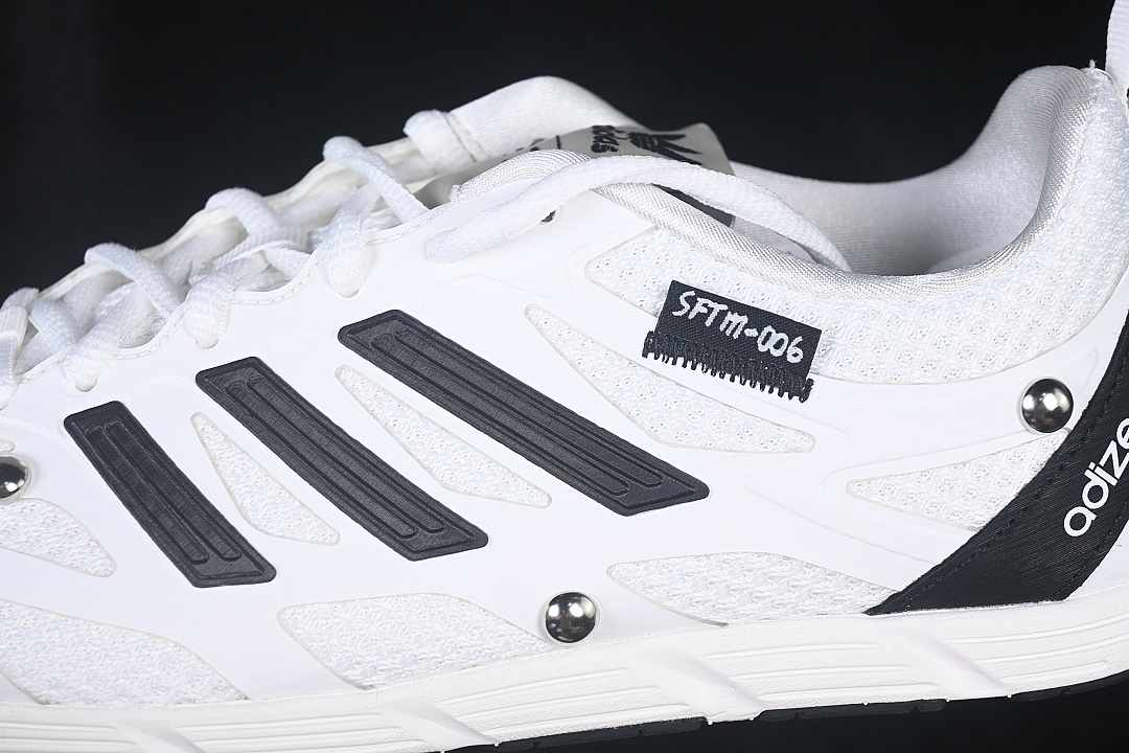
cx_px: 564
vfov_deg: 18.2
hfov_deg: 27.0
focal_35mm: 75
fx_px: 2352
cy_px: 376
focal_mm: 50
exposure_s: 1/60
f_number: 7.1
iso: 160
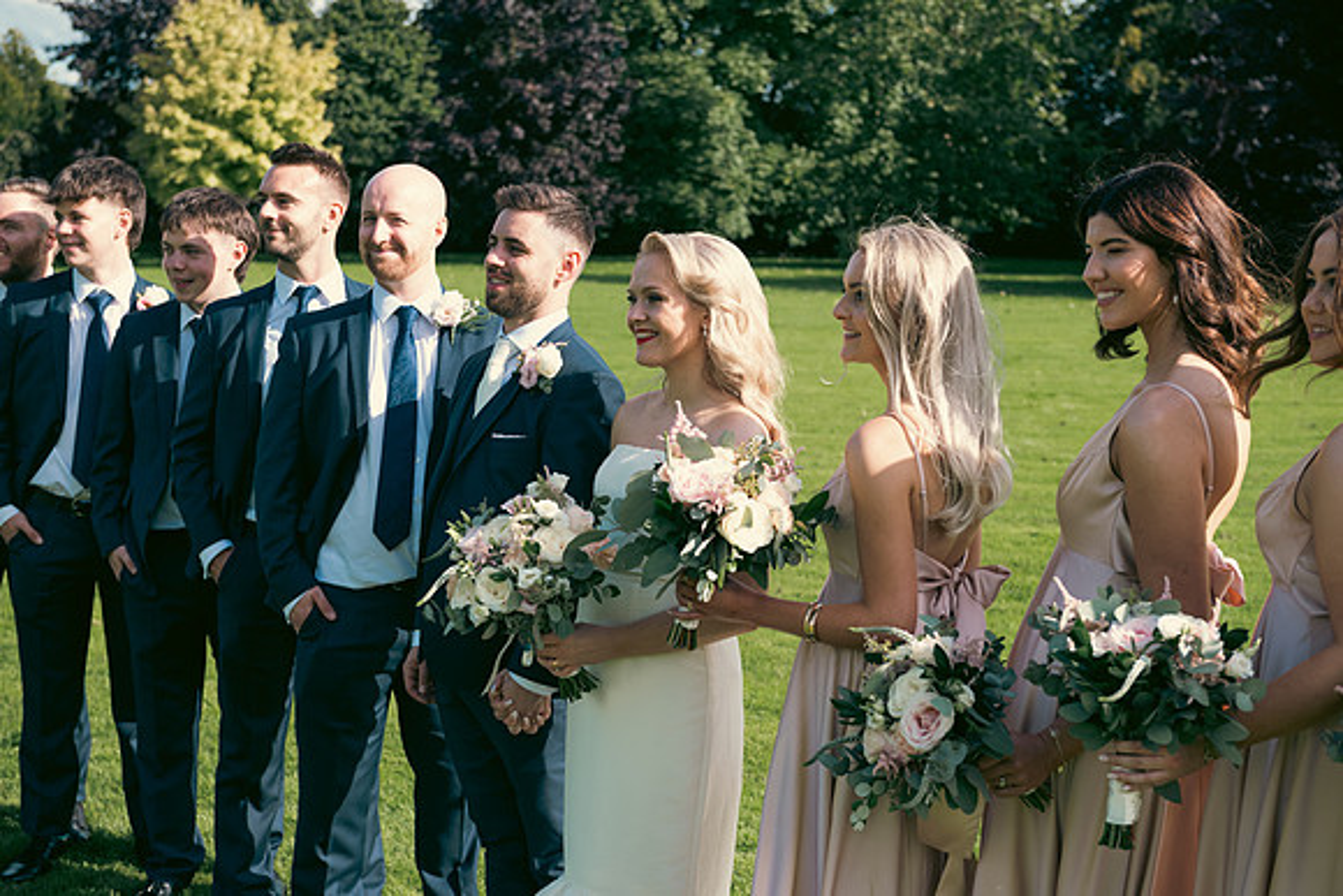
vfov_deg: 24.2
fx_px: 2090
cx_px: 672
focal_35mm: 56
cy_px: 448
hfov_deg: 35.6
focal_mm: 56
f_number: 5
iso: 100
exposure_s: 1/320
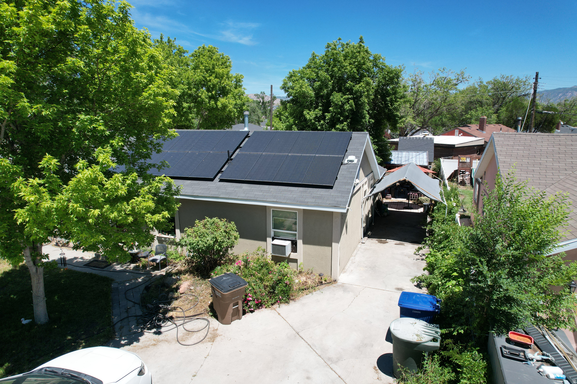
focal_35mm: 22
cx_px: 288
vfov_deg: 57.2
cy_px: 192
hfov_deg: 78.6
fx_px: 353
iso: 110
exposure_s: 1/1600
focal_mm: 8.38
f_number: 2.8
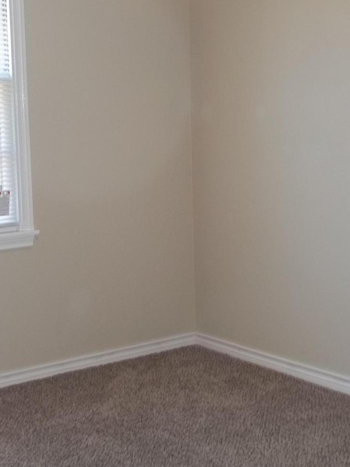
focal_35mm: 65
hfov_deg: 22.6
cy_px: 211
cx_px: 187
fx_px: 877
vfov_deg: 29.8
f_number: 2.9
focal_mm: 5.7
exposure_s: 1/30
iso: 80
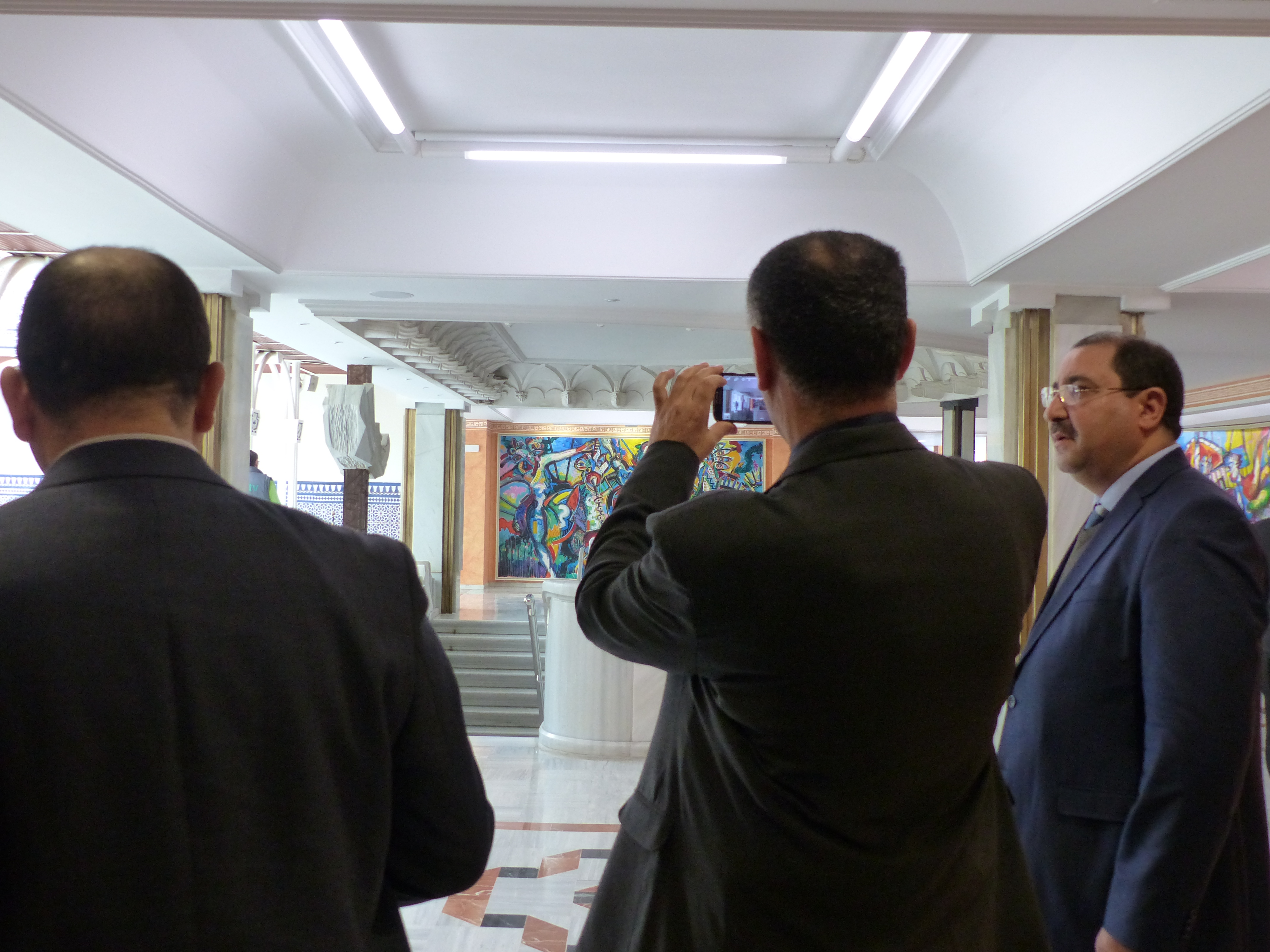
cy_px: 476
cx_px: 635
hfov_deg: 50.1
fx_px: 1357
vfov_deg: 38.7
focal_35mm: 37
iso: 400
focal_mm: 6.6
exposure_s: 1/60
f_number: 2.8
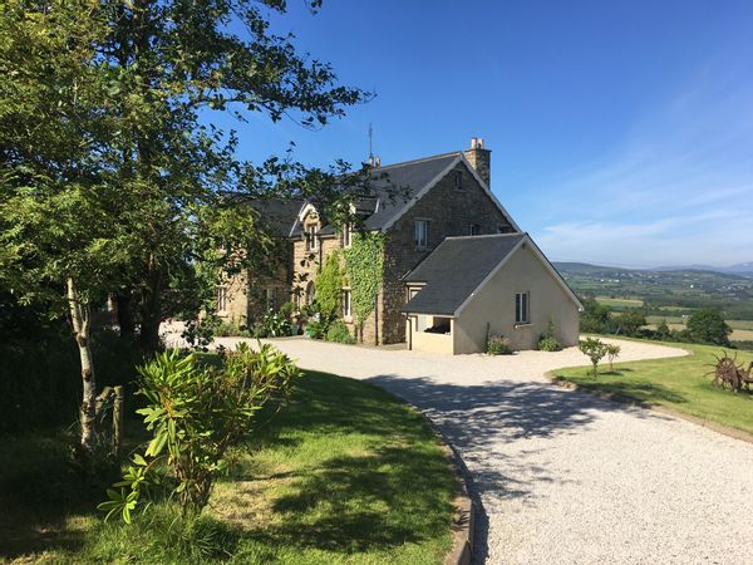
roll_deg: +0.3
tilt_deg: +2.0
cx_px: 376
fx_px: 631
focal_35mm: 29
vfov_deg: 48.2
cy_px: 282
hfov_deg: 61.7
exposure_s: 1/1637
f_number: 2.2
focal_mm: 4.15
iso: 25
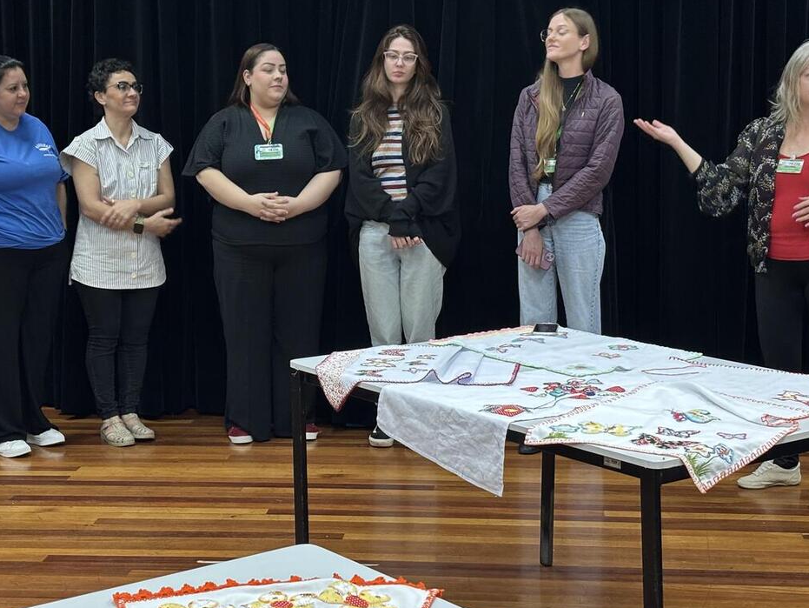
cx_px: 380
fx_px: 1566
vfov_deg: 21.9
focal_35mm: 67
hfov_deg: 29.0
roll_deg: +0.5
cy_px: 257
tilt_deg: -6.5
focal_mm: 5.96
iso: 320
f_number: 1.6
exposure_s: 1/40
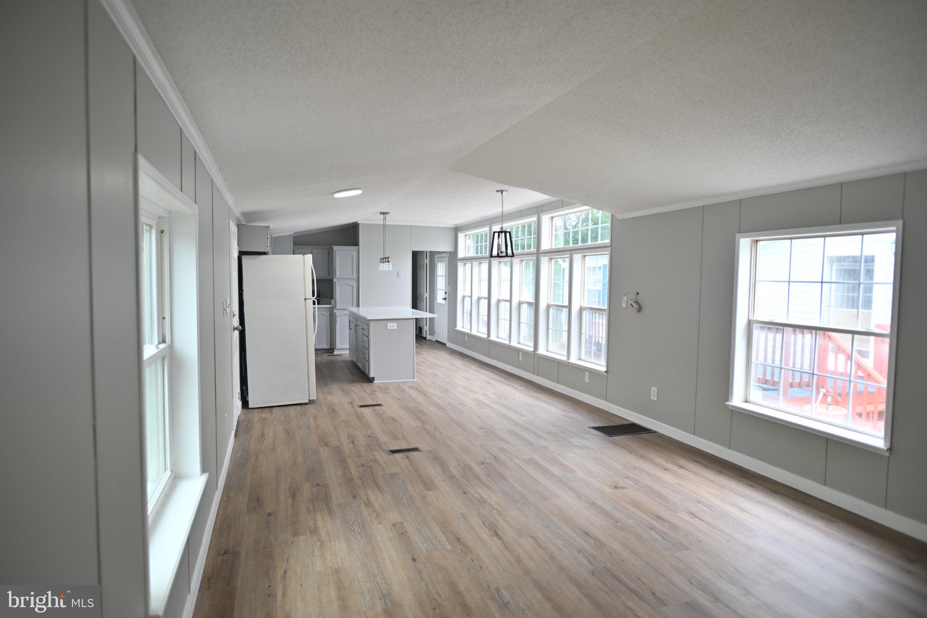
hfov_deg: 78.6
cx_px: 464
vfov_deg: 57.2
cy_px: 309
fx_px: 566
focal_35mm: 22
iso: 100
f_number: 2.8
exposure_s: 1/40
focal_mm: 22
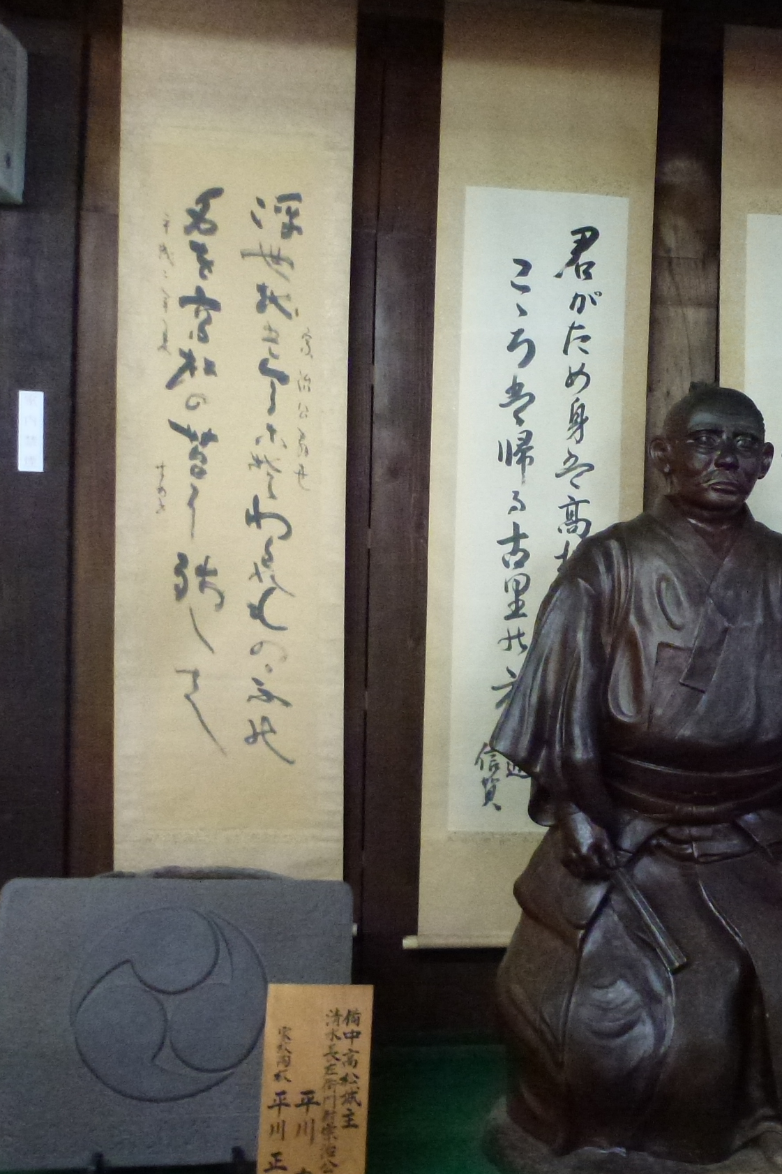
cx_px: 640
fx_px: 1238
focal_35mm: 38
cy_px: 639
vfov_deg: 50.6
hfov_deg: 33.9
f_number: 3.3
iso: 800
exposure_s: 1/50
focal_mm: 4.3
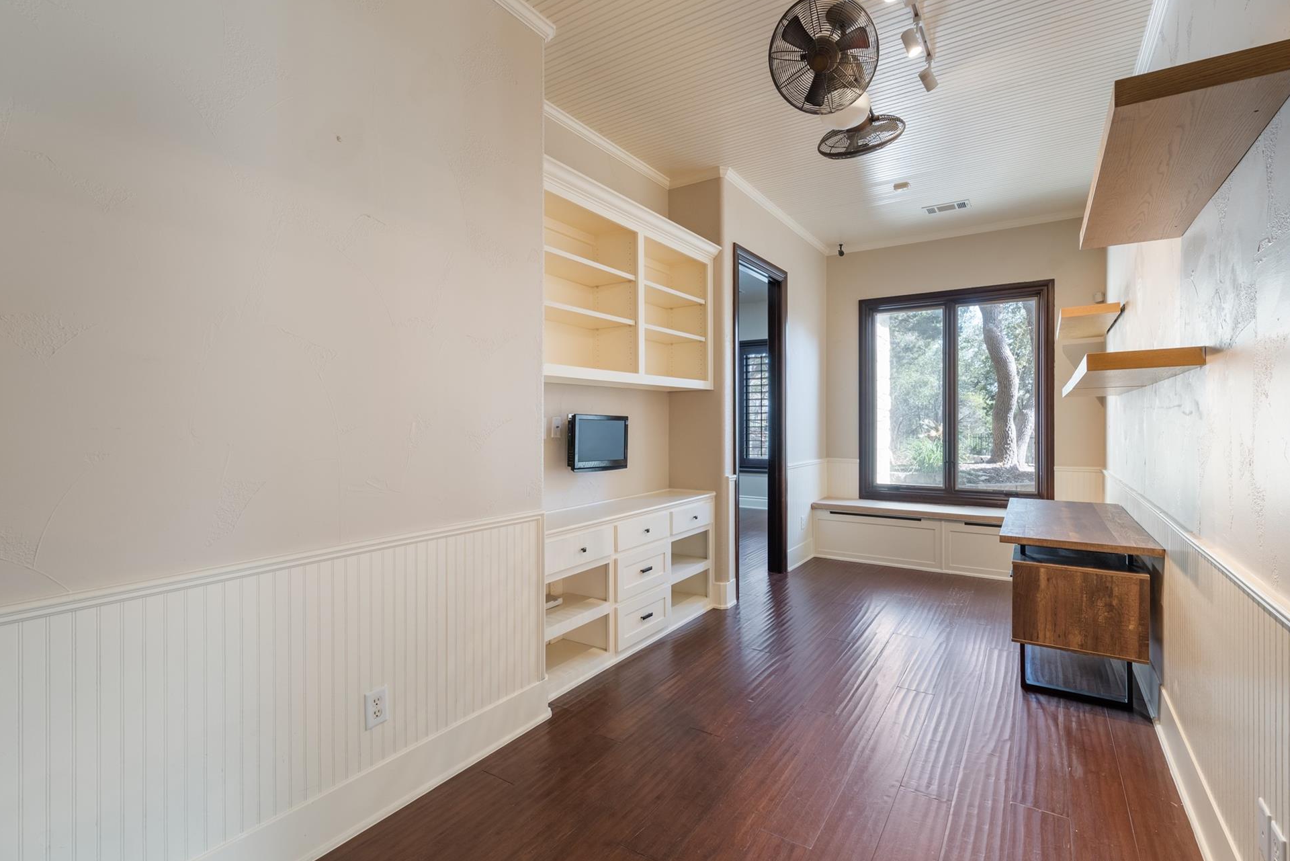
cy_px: 421
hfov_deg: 96.7
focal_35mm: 16
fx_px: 573
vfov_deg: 73.8
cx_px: 675
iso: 400
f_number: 8
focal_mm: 15
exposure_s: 1/3
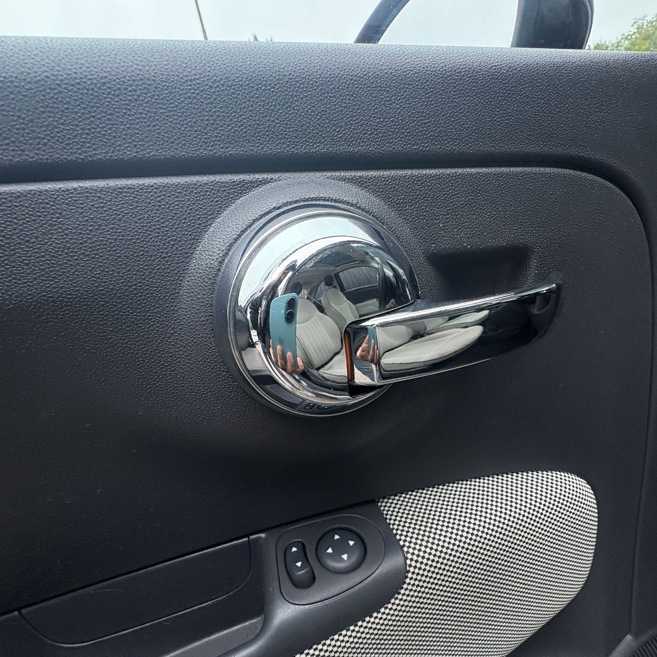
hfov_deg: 84.0
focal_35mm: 17
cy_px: 364
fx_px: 365
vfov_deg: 83.7
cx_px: 328
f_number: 2.2
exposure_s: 1/126
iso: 125
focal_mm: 2.22
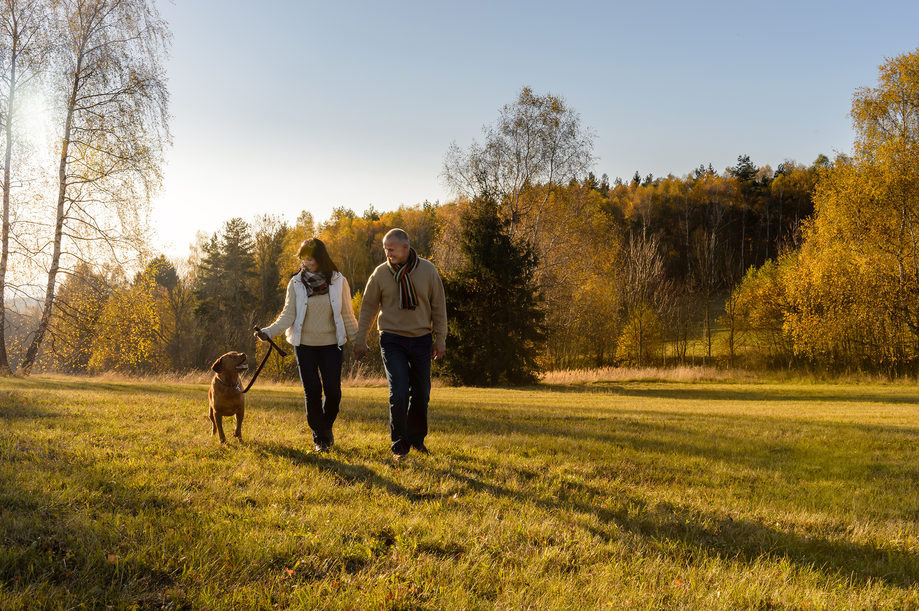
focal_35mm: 42
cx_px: 460
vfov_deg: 31.9
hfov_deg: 46.4
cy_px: 306
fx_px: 1072
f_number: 16
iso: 400
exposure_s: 1/200
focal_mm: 42
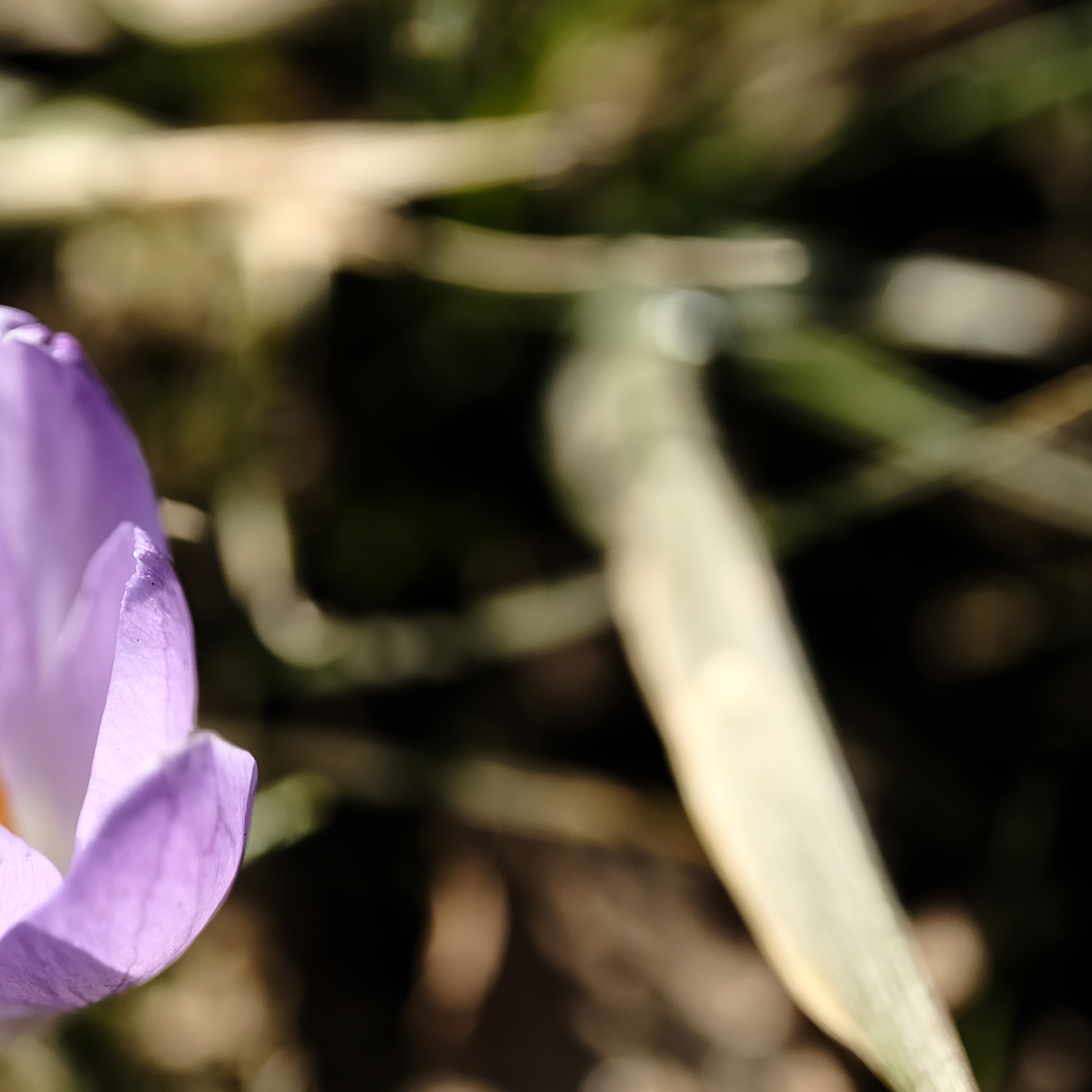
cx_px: 356
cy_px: 524
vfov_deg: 15.0
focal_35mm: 116
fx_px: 4140
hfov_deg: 15.0
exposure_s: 1/2000
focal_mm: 30
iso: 200
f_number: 3.2
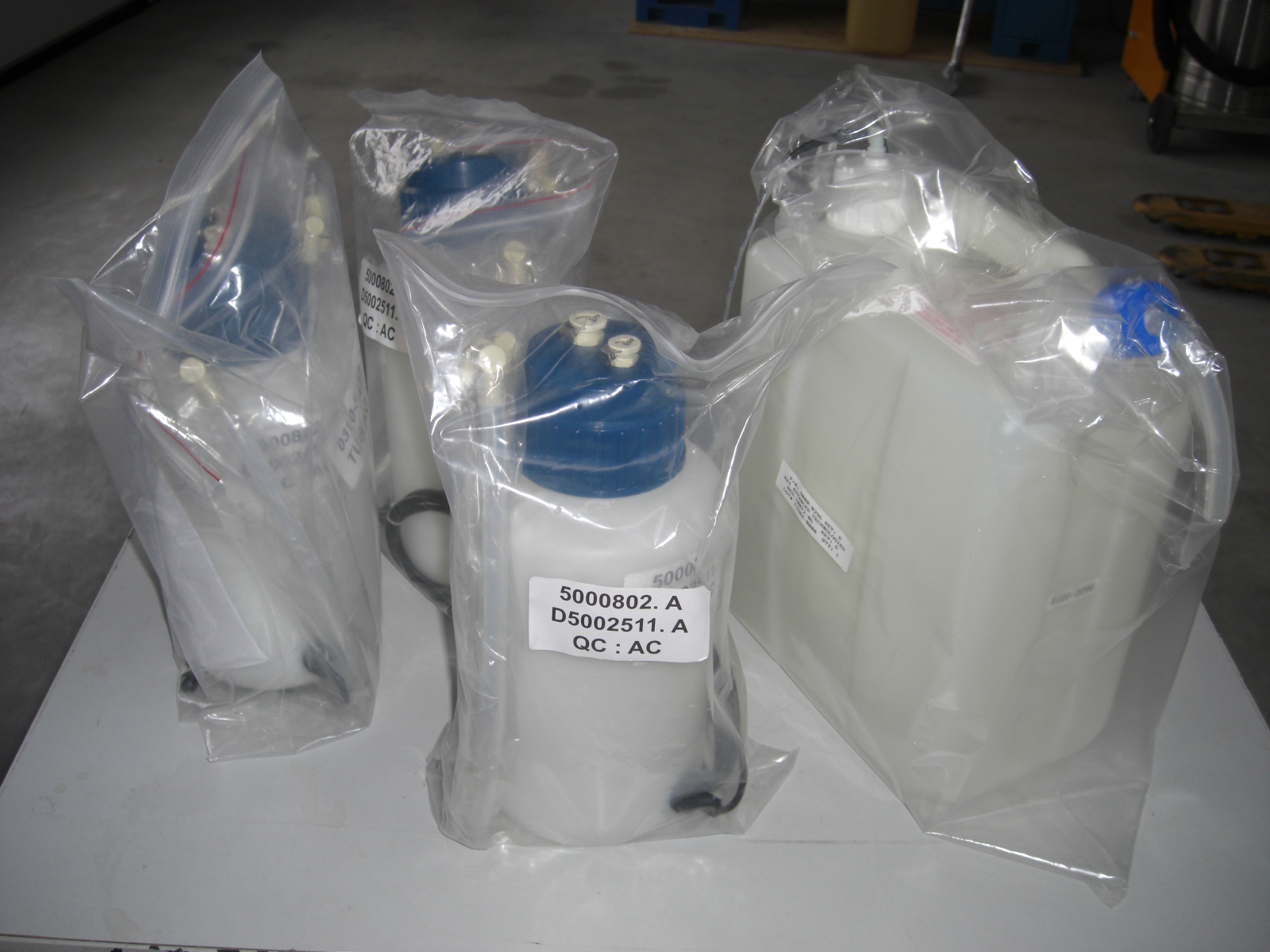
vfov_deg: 37.7
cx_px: 635
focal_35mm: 38
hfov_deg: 49.0
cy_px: 476
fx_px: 1394
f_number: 2.8
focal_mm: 7.9
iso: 100
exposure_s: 1/60
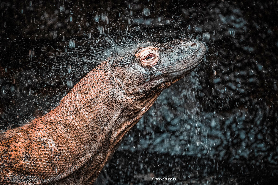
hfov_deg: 3.7
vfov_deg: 2.5
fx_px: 4324
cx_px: 139
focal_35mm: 560
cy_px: 92
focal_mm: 560
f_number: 4
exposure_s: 1/640
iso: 1600
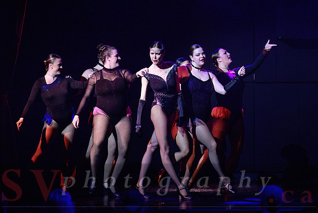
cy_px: 101
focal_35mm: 152
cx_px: 159
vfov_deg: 9.1
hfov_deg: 13.5
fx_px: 1339
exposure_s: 1/200
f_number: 2.8
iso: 1600
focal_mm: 122
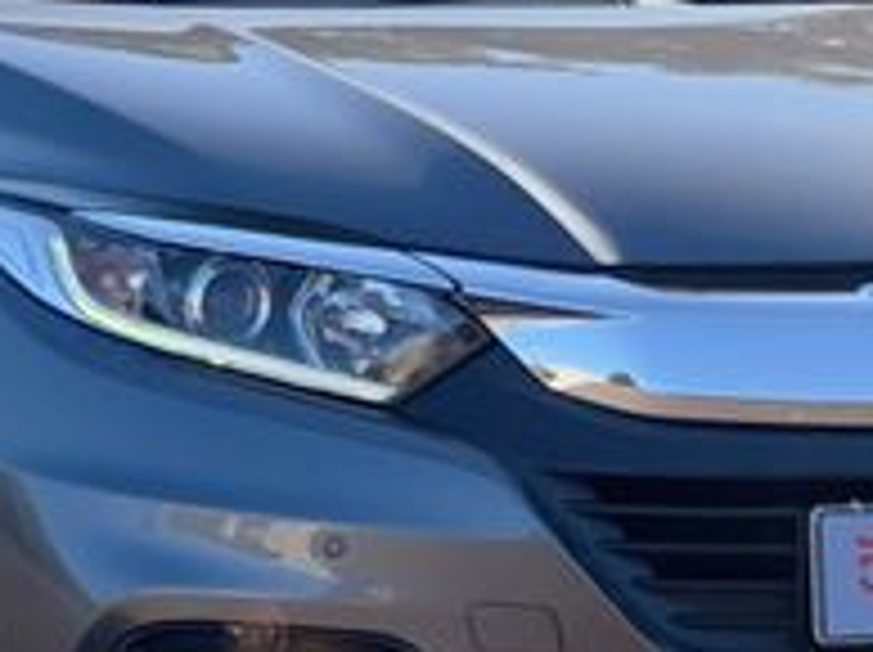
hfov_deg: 6.2
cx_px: 184
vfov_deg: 4.6
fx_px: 8111
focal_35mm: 322
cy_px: -63
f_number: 2.8
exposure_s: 1/223
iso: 25
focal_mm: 9
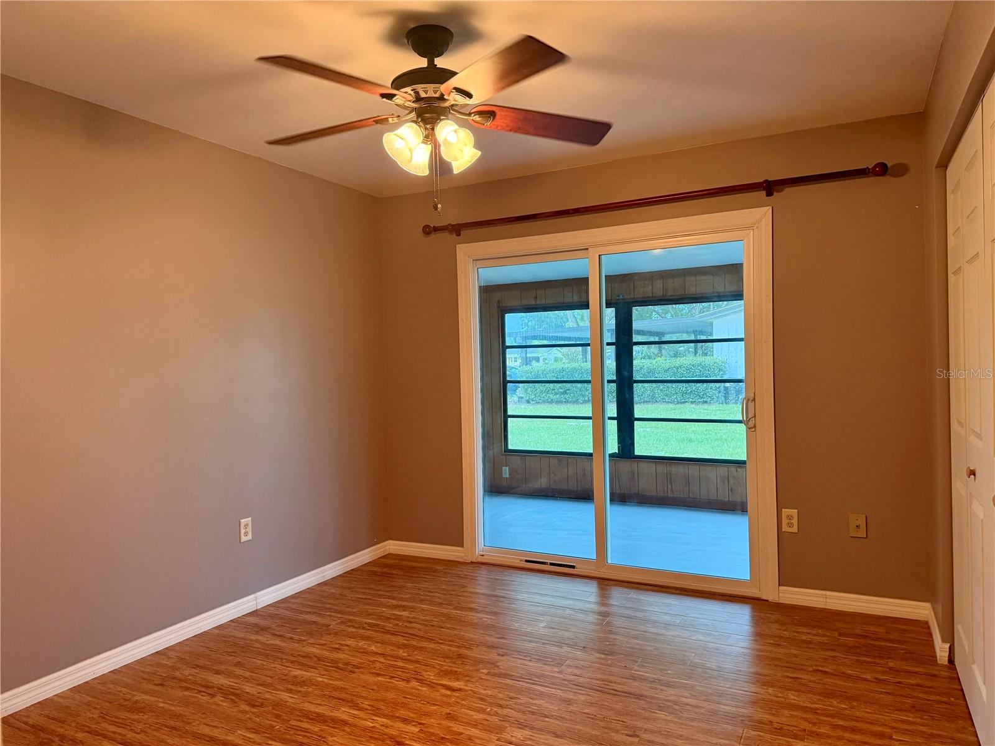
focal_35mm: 24
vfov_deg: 56.8
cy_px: 373
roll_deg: +1.3
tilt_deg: -1.6
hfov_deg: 71.6
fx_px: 690
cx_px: 498
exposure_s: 1/60
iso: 320
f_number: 1.78
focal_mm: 6.76
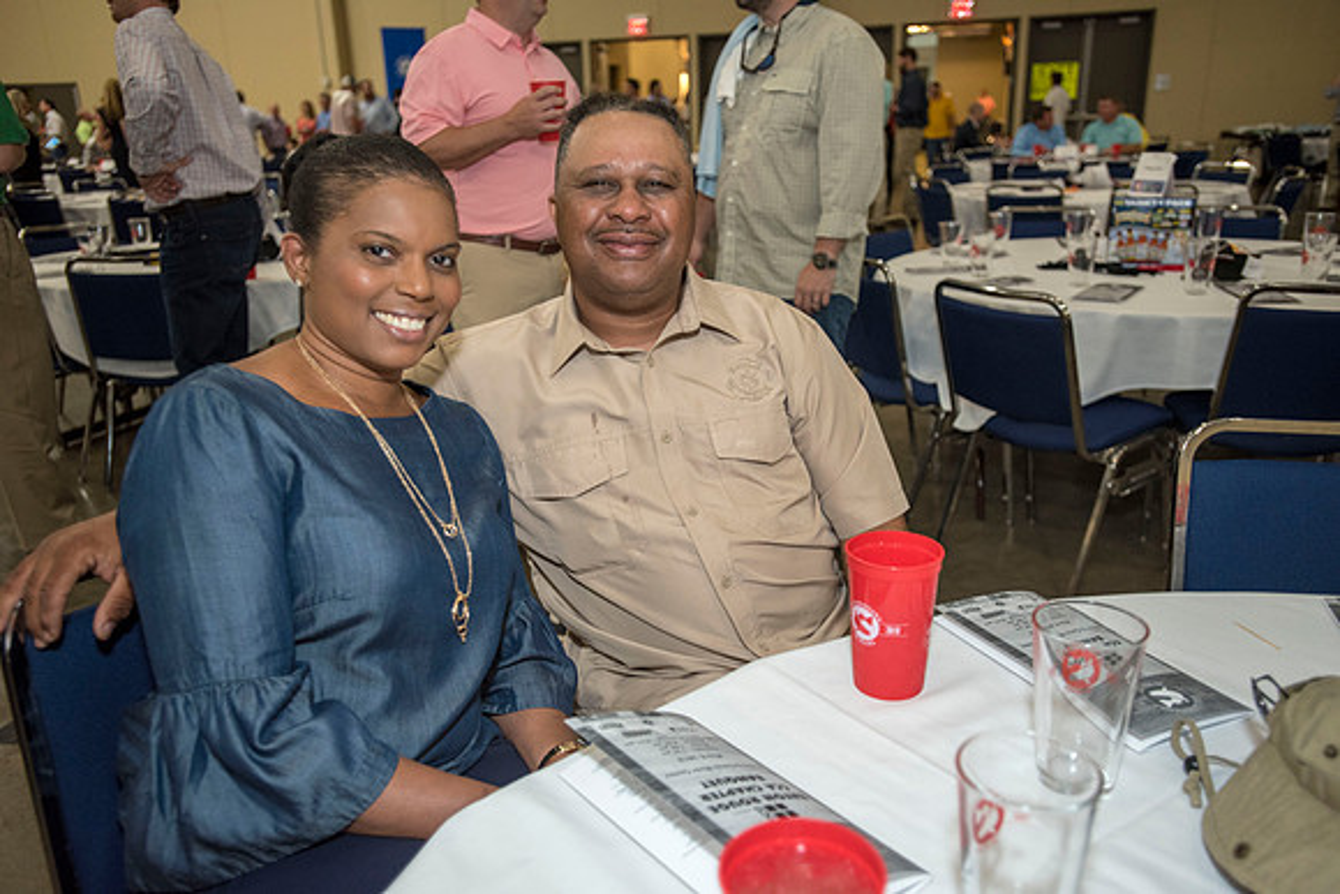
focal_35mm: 28
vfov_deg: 46.4
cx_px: 670
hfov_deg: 65.5
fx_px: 1042
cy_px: 447
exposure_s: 1/200
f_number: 2.8
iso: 1250
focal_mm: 28
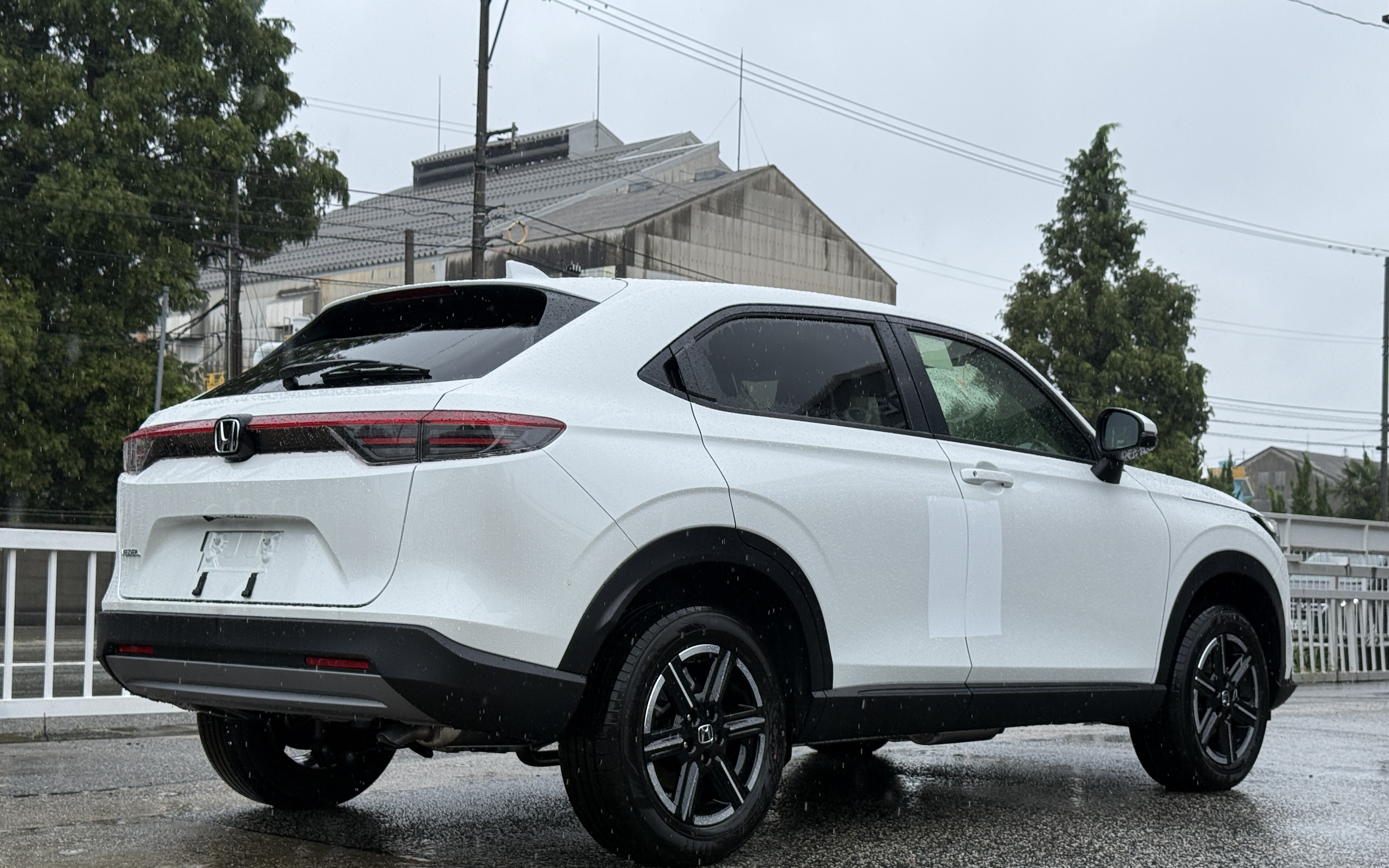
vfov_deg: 25.3
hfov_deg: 39.6
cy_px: 515
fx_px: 1931
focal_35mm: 51
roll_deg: -1.4
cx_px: 694
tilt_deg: +2.1
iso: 64
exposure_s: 1/975
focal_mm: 6.76
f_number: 1.78
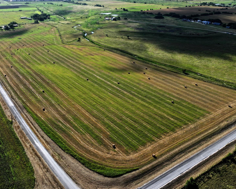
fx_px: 231
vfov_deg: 44.4
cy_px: 77
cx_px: 105
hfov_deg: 54.1
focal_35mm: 33
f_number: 2.8
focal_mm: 12.29
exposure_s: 1/1600
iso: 120
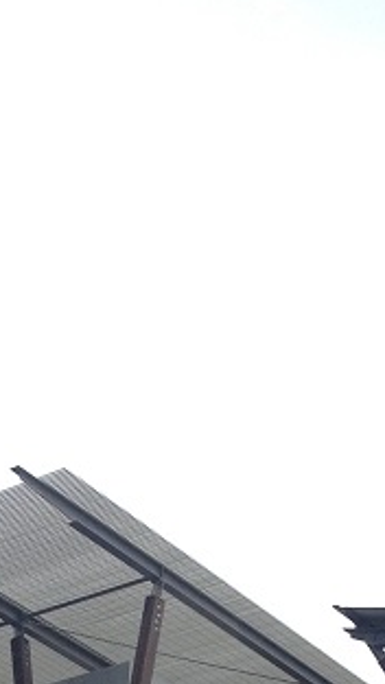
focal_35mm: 122
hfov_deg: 9.9
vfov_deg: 16.1
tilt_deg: +17.9
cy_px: 1012
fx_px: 2215
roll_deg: -0.4
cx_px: 300
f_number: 2.4
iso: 50
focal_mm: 4.28
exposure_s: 1/1577
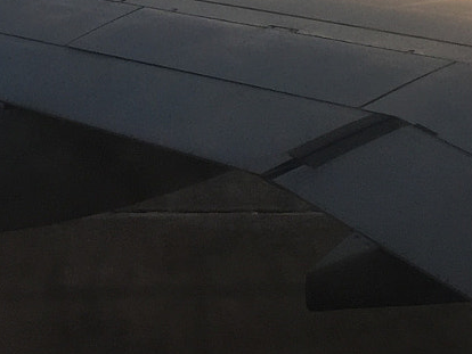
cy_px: -236
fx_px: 1528
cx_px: 133
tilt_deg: +0.5
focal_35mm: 112
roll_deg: -1.1
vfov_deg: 12.4
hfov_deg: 17.5
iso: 32
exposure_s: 1/590
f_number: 2.2
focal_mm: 4.15
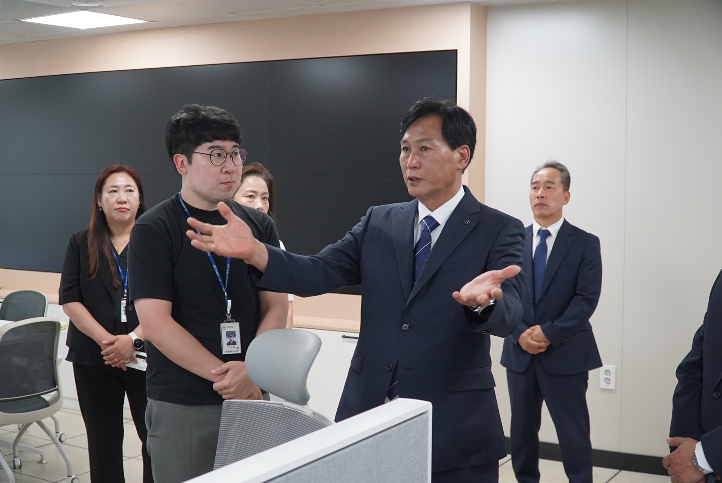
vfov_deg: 29.9
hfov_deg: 43.6
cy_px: 242
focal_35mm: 45
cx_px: 361
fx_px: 903
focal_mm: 30
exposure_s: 1/160
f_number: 4
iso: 1250
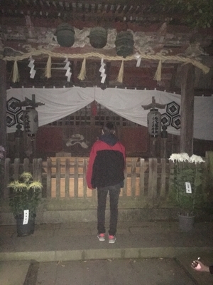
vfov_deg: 61.7
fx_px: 238
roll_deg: +0.7
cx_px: 106
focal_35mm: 29
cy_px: 142
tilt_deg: -1.2
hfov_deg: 48.2
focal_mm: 4.15
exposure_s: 1/16
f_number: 2.2
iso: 2000
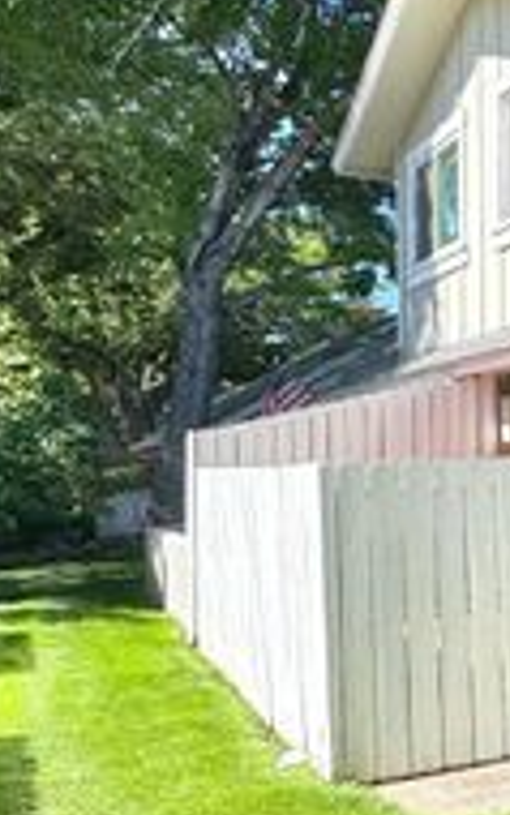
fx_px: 1155
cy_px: 431
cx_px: 990
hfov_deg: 18.0
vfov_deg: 38.8
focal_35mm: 52
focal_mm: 2.22
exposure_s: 1/1477
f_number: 2.2
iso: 50
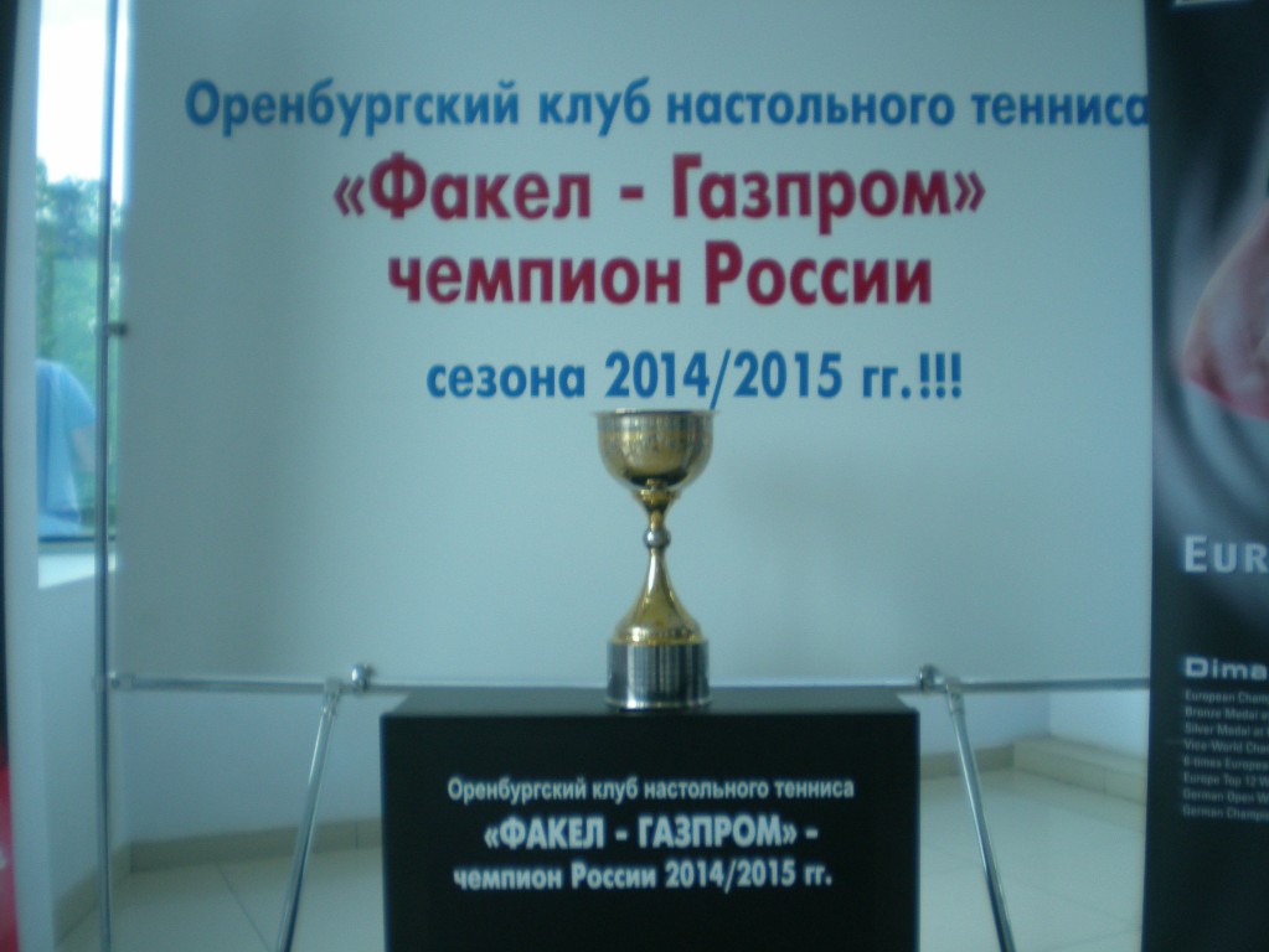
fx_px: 1394
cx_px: 634
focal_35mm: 38
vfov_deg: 37.7
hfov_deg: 49.0
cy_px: 476
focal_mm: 6.3
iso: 87
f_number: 3.1
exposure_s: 1/61.3
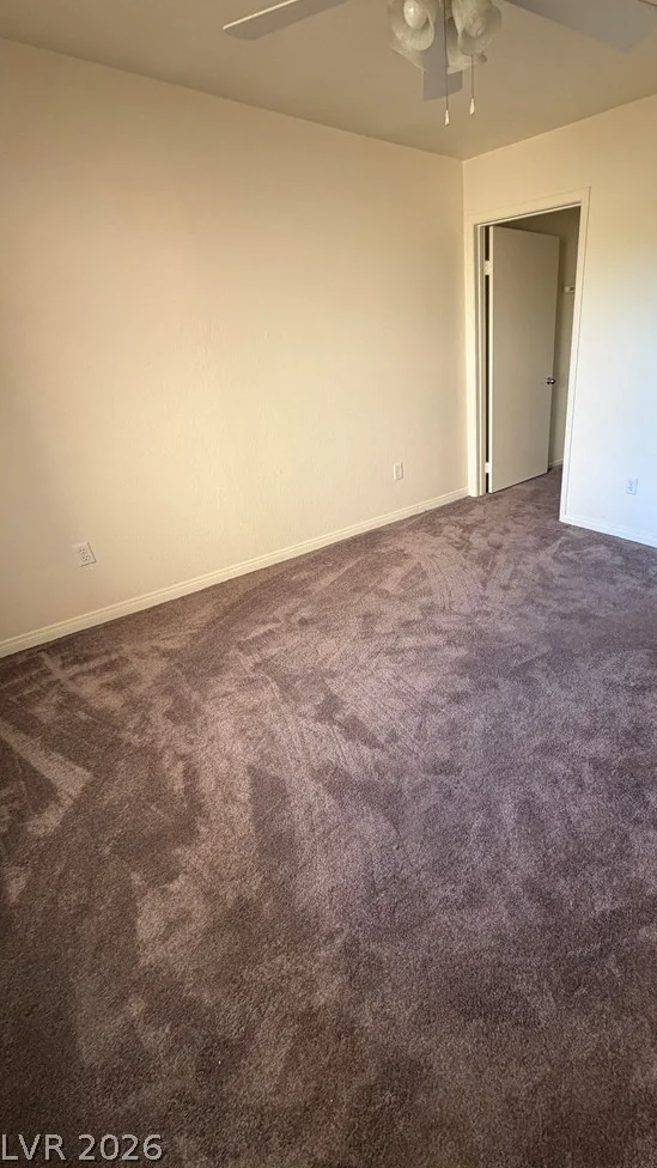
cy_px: 562
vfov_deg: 99.3
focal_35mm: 16
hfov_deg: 64.9
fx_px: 496
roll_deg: +2.2
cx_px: 450
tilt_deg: -24.5
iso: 320
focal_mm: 2.22
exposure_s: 1/103
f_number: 2.2
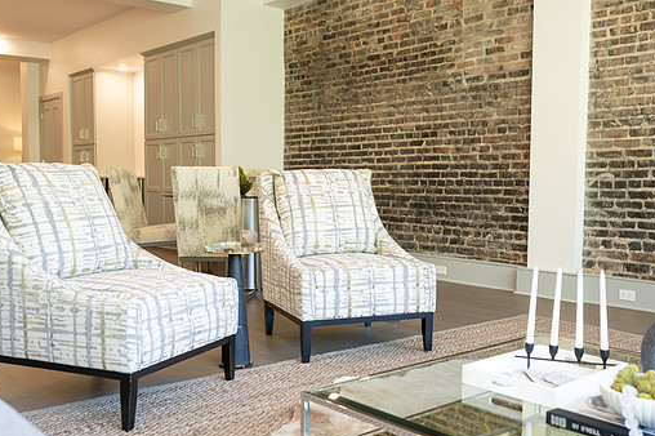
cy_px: 229
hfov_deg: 48.5
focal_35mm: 40
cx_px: 334
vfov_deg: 33.4
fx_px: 727
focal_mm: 35
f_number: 3.5
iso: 400
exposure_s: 1/80
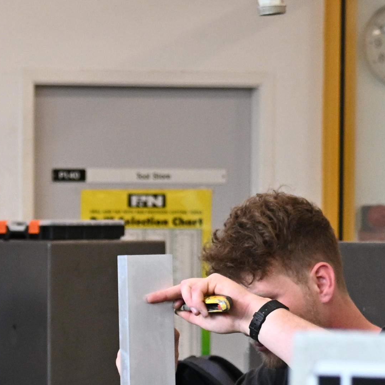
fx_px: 3699
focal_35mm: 294
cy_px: 420
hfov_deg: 5.9
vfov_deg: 5.9
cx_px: -185
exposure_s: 1/250
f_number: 4.5
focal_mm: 50
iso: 1000
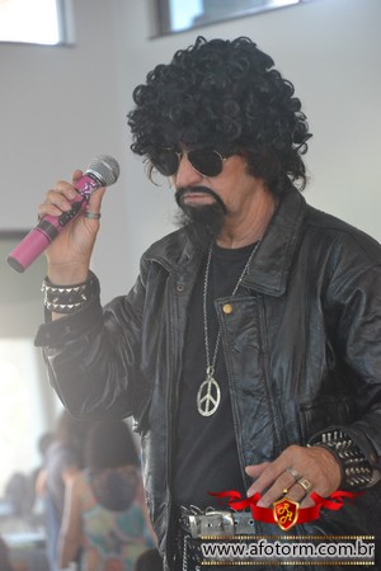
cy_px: 286
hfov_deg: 8.2
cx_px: 190
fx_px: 2667
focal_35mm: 168
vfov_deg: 12.2
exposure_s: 1/80
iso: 3200
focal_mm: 112
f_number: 5.6
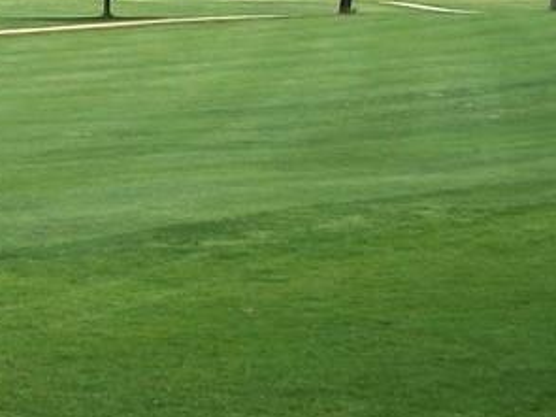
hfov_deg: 16.5
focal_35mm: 111
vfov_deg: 13.1
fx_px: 1782
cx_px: -224
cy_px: -55
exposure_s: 1/200
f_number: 5.5
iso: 80
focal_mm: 5.7
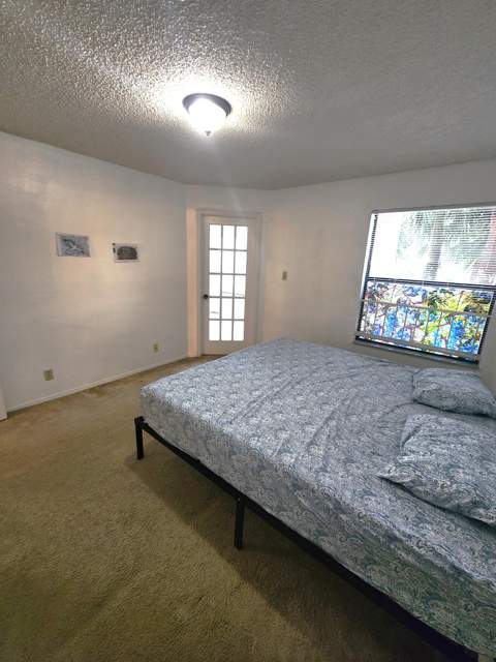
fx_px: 248
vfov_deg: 106.2
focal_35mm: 13
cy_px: 331
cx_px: 248
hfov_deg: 89.9
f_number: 2.2
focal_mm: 2.2
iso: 160
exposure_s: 1/60
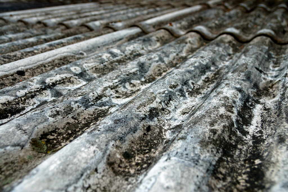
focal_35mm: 39
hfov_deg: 49.6
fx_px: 312
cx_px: 144
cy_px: 96
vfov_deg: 34.2
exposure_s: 1/200
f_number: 3.5
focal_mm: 26
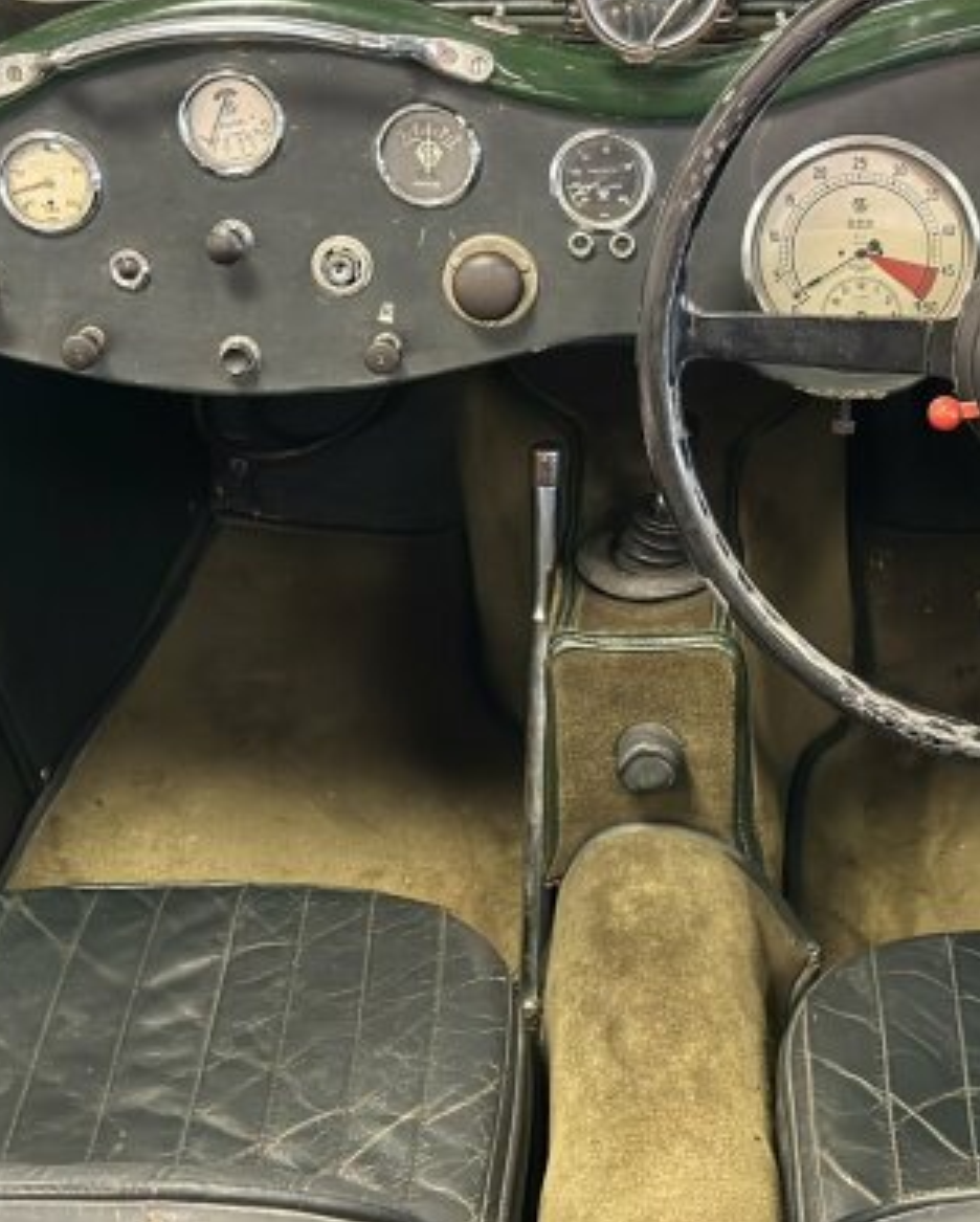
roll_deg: -0.4
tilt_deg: -30.3
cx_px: 663
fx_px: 2787
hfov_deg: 19.9
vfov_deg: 24.7
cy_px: 487
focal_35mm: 77
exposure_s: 1/40
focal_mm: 6.86
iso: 640
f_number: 1.78
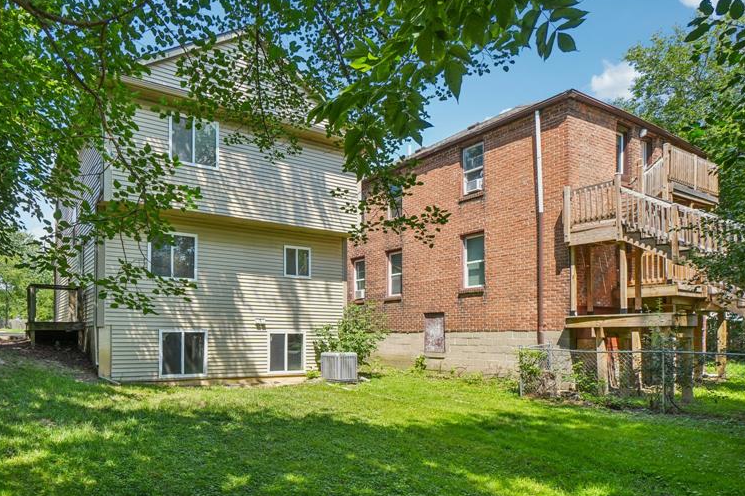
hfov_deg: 74.3
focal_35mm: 23
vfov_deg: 54.5
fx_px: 469
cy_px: 334
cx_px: 243
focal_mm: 11
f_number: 8
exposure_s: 1/60
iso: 100
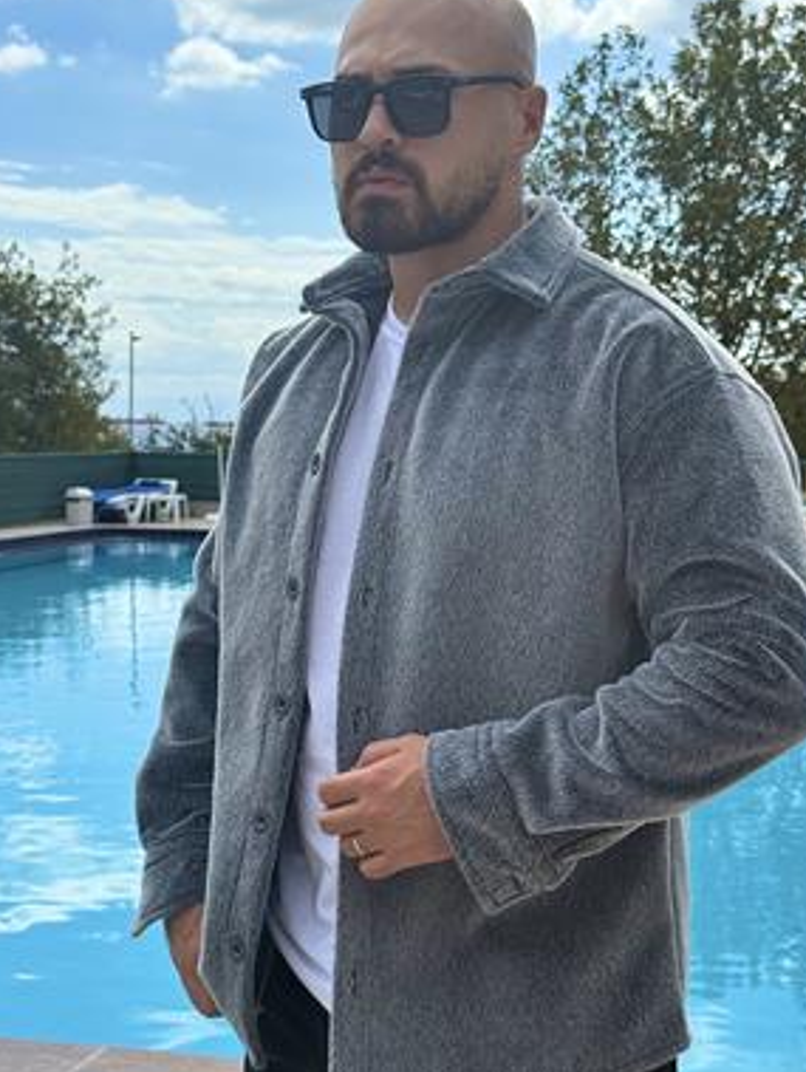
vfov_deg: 32.7
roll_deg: -0.9
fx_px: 1829
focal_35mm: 59
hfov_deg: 24.8
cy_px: 571
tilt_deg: -3.4
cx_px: 438
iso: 100
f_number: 1.78
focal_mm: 6.76
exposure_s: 1/5587
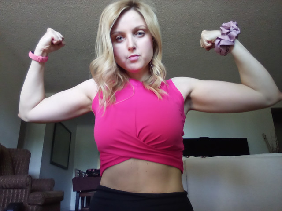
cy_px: 106
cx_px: 141
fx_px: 236
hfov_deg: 61.7
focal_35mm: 29
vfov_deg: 48.2
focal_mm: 2.27
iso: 170
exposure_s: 1/30
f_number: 2.2
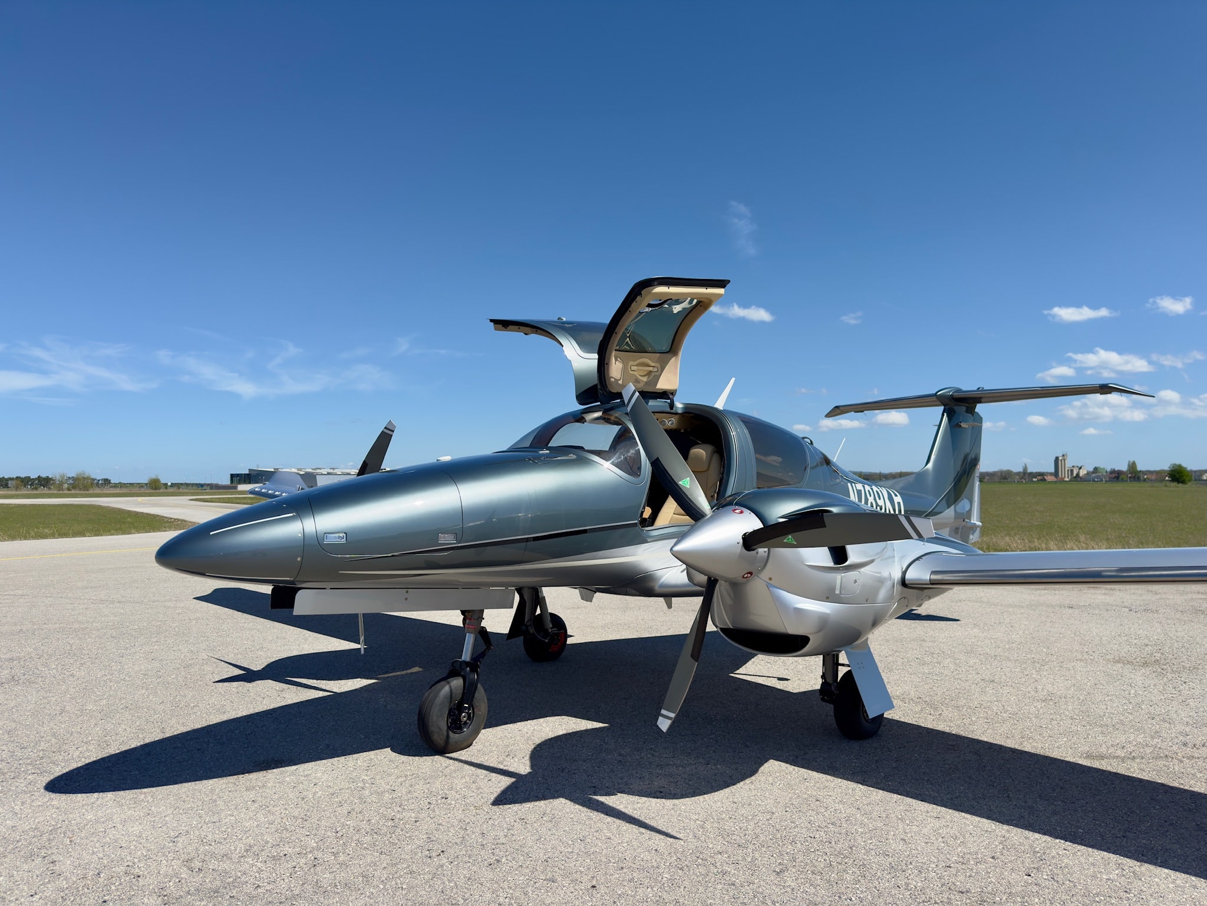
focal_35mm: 24
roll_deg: +0.3
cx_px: 604
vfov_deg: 56.8
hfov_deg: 71.6
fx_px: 837
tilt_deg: +0.4
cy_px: 453
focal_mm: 6.76
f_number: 1.78
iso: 100
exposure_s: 1/7937
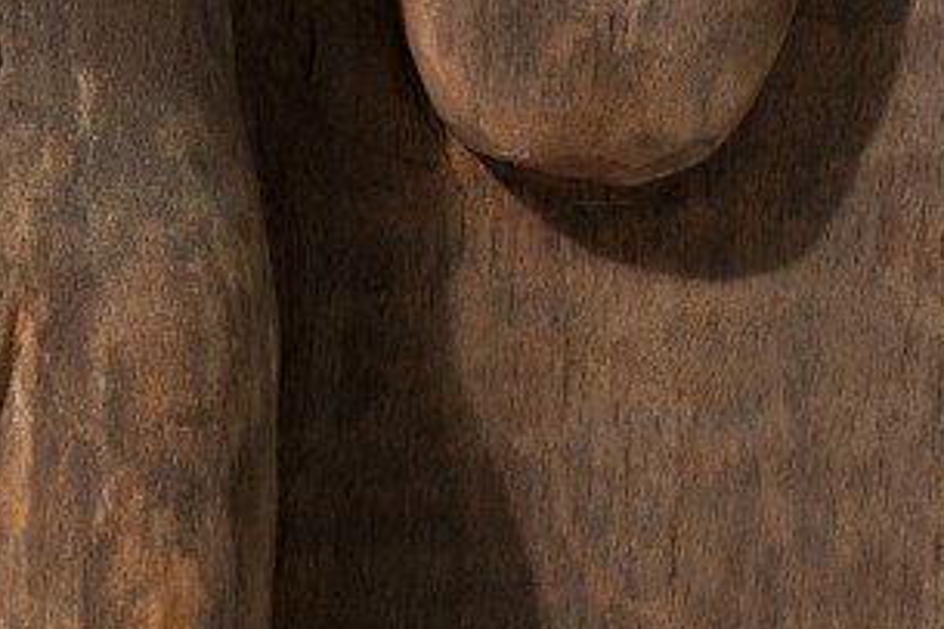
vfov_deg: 6.2
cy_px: -53
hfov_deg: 9.1
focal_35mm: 219
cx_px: -613
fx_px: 5739
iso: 200
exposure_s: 1/125
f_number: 5.6
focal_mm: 38.8
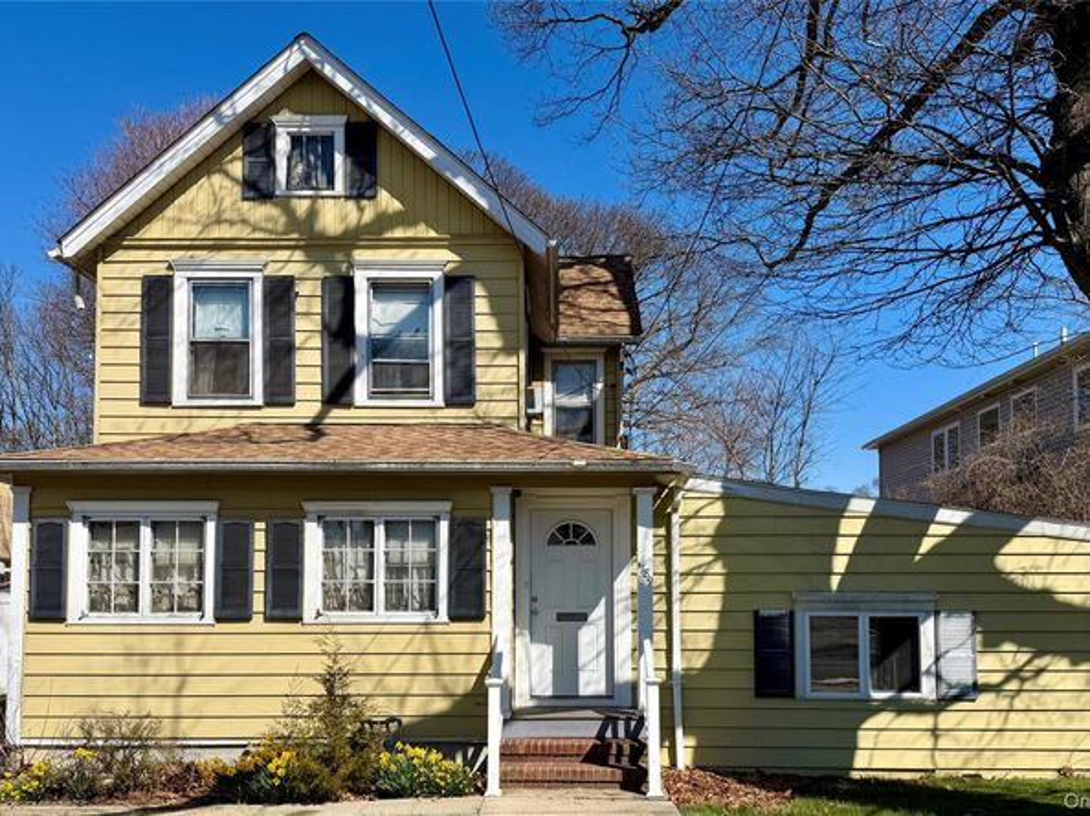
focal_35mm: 24
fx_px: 755
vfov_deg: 56.8
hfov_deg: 71.6
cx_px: 545
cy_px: 408
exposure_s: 1/6173
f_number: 1.78
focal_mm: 6.76
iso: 80
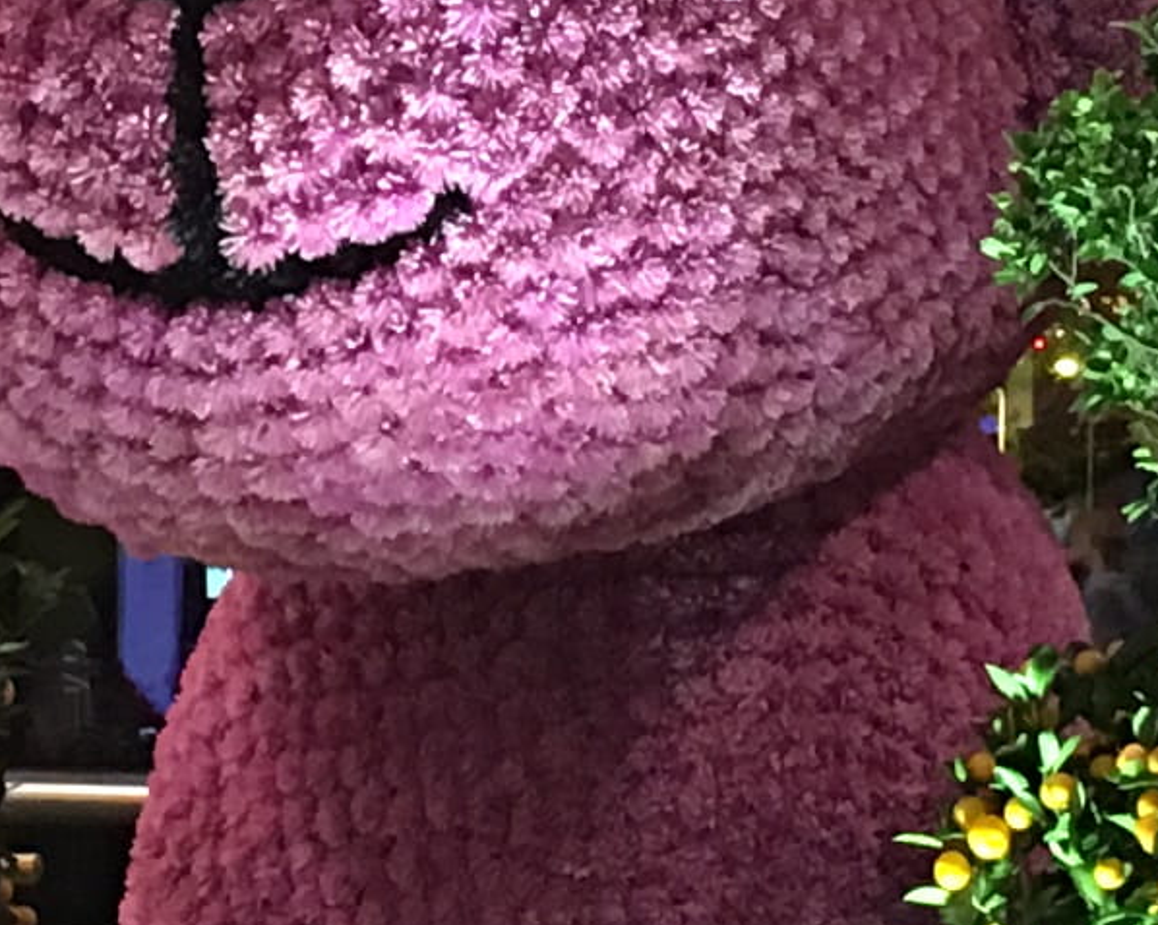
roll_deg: -1.1
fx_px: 6544
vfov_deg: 8.1
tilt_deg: +3.1
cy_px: 224
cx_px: 180
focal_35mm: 191
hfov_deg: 10.1
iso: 80
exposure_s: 1/10
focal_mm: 4.15
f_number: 2.2
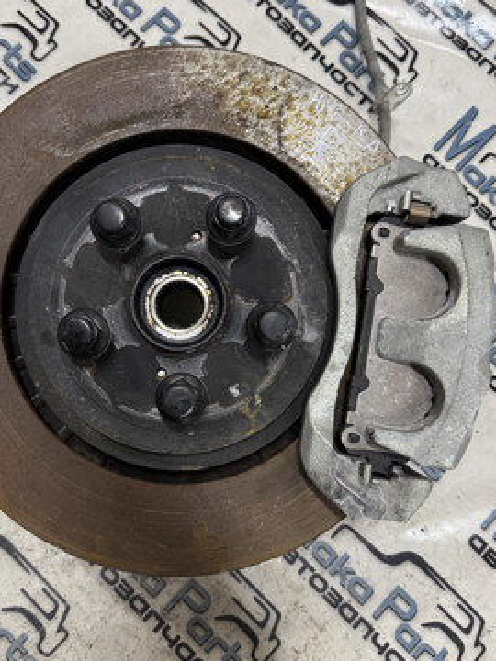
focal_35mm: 32
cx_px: 213
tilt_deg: -79.8
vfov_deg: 56.8
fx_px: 611
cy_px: 325
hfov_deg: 44.0
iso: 400
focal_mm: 6.76
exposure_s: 1/60
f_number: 1.78
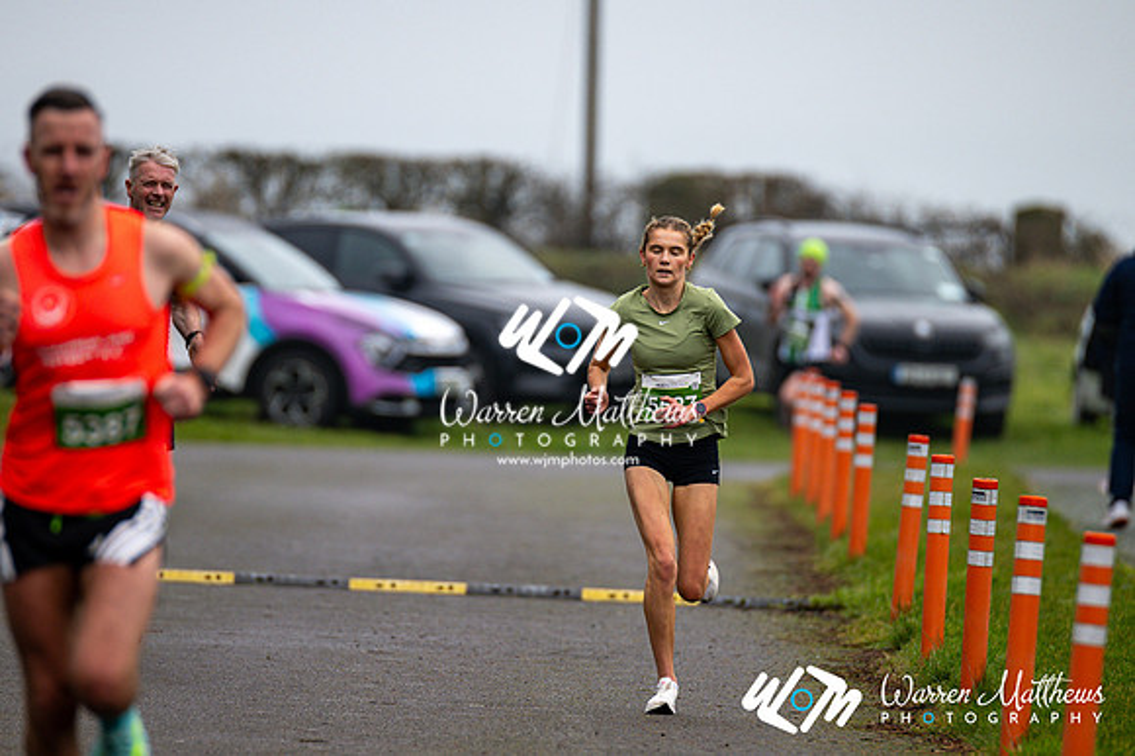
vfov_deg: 3.1
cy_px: 378
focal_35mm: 450
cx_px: 568
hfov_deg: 4.6
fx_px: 14179
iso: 280
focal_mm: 300
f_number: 2.8
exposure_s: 1/1600
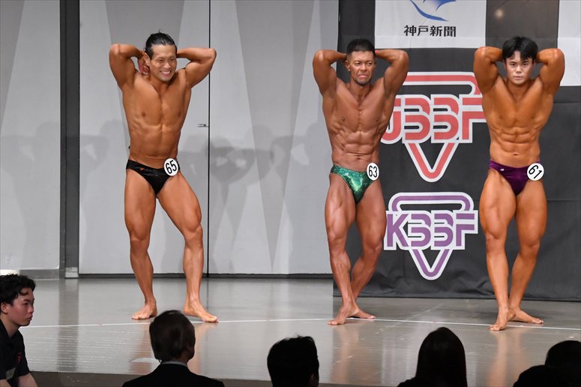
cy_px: 194
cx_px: 290
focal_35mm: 202
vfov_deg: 6.8
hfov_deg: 10.2
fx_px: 3259
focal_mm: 135
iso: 6400
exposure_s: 1/400
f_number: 5.6
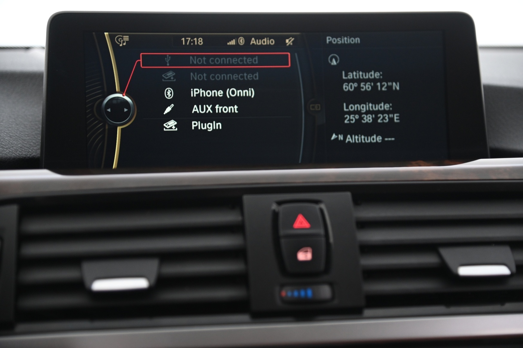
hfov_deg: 28.9
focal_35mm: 70
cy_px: 174
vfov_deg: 19.4
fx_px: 1016
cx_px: 262
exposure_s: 1/15
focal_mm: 70
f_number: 4
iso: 2000
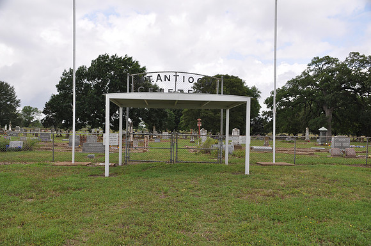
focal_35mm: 39
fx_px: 401
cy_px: 123
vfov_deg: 34.1
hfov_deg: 49.6
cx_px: 186
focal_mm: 26
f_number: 7.1
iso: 200
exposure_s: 1/200
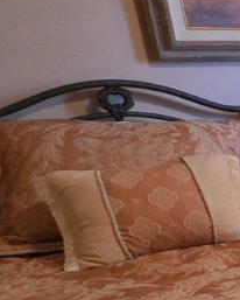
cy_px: 267
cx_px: 723
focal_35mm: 74
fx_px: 656
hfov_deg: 11.4
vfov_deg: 25.0
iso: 800
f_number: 1.9
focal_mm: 2.2
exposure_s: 1/60
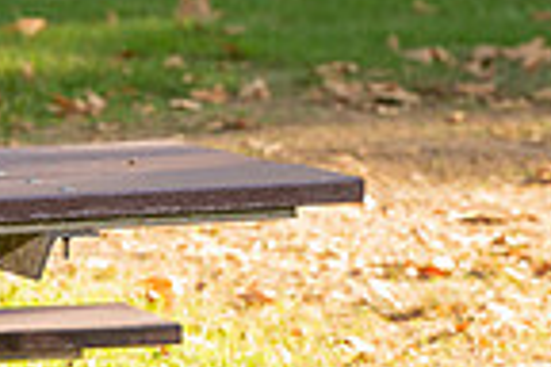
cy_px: 97
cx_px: -421
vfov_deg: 4.2
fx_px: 5050
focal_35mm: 330
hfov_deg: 6.1
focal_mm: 82
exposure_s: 1/200
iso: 200
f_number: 4
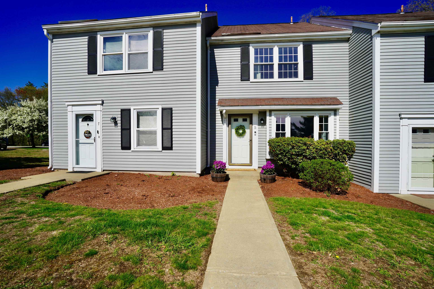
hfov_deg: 96.7
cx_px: 217
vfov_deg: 73.7
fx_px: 193
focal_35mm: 16
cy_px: 144
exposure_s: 1/320
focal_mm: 16
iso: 100
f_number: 10
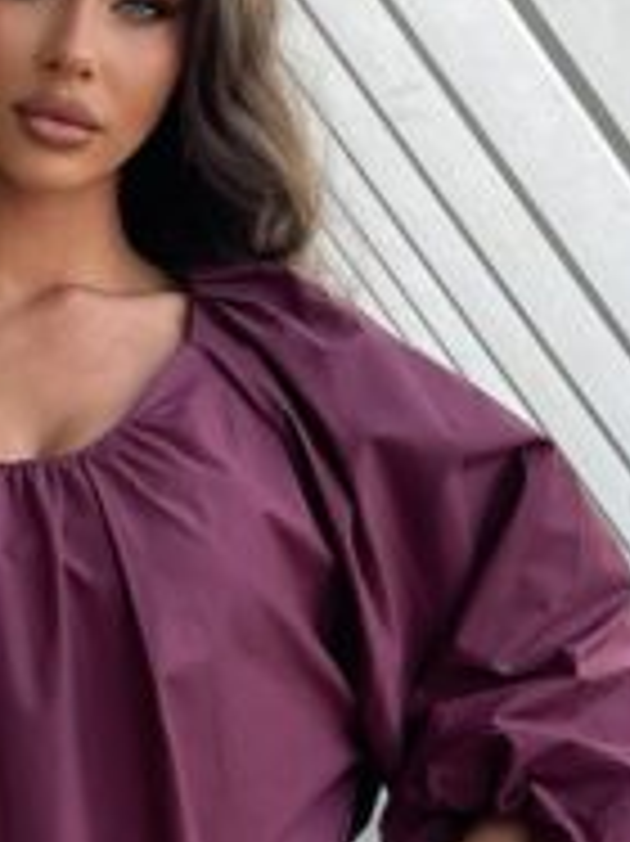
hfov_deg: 13.7
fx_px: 2599
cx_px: 122
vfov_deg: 17.3
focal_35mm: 107
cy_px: 1094
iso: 32
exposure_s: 1/122
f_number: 1.6
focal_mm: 5.1
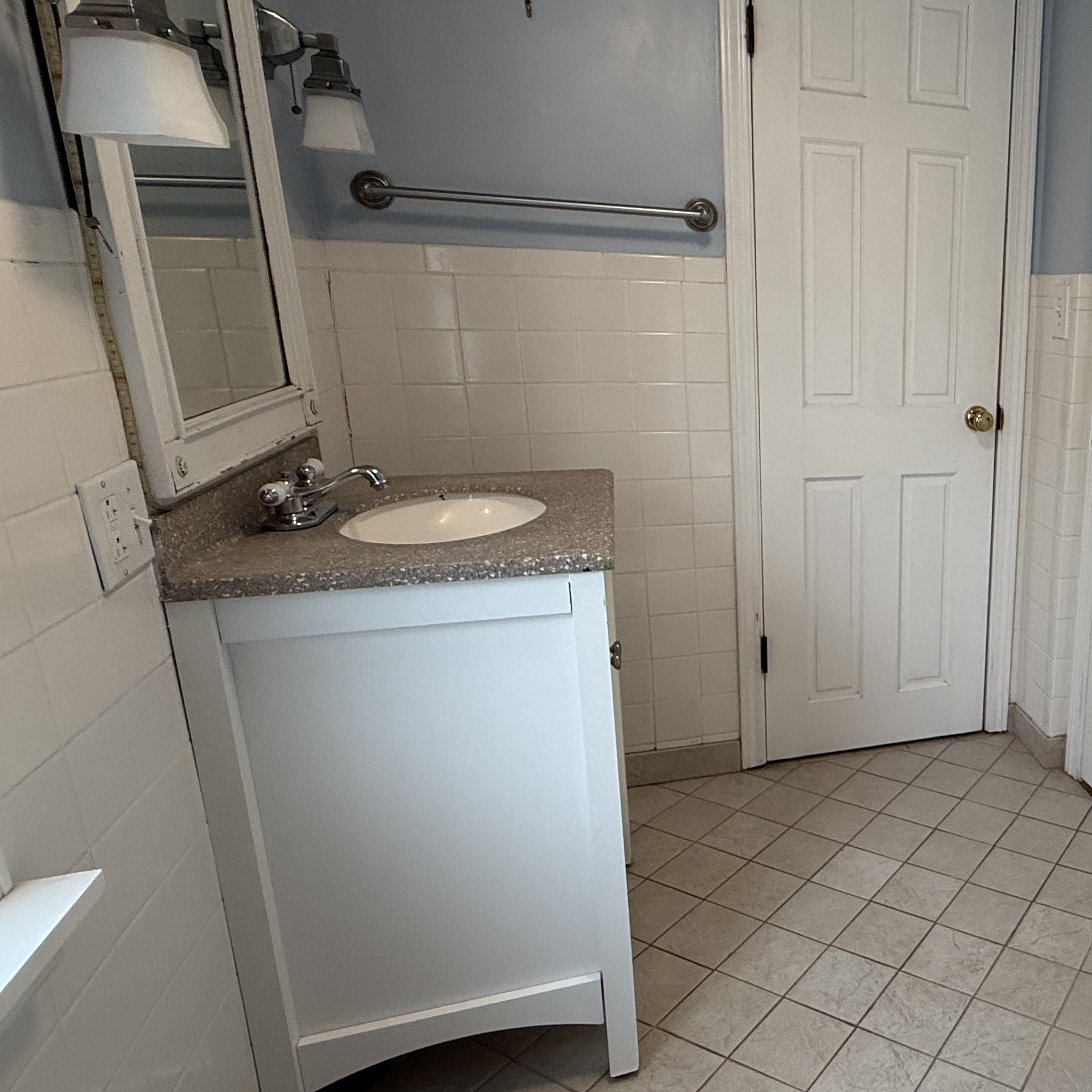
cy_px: 531
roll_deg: -2.8
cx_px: 988
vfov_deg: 60.9
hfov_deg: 53.2
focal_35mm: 26
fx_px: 928
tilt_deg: -13.9
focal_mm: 2.22
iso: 200
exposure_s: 1/120
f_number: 2.2
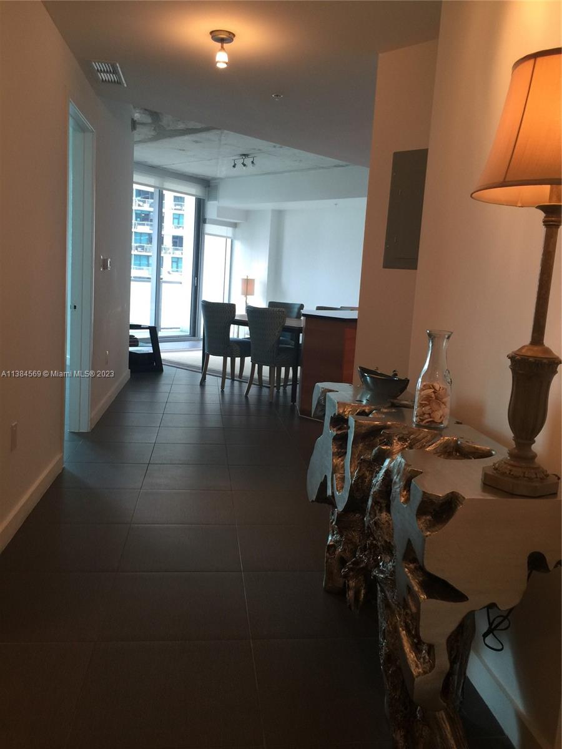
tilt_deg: -7.4
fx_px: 628
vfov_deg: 61.7
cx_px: 281
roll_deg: -4.3
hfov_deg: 48.2
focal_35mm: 29
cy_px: 374
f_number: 2.2
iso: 32
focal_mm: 4.15
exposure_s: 1/30
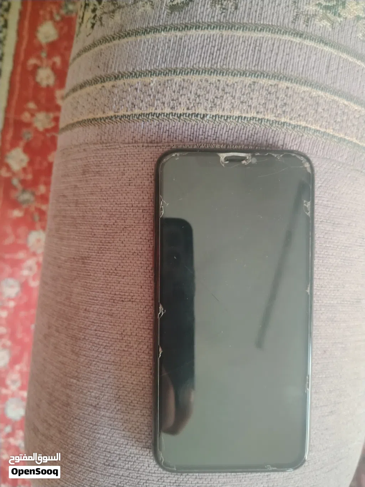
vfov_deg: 67.3
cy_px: 244
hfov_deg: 53.1
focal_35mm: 26
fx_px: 365
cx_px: 182
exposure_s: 1/202
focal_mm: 4.25
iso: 100
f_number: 1.8
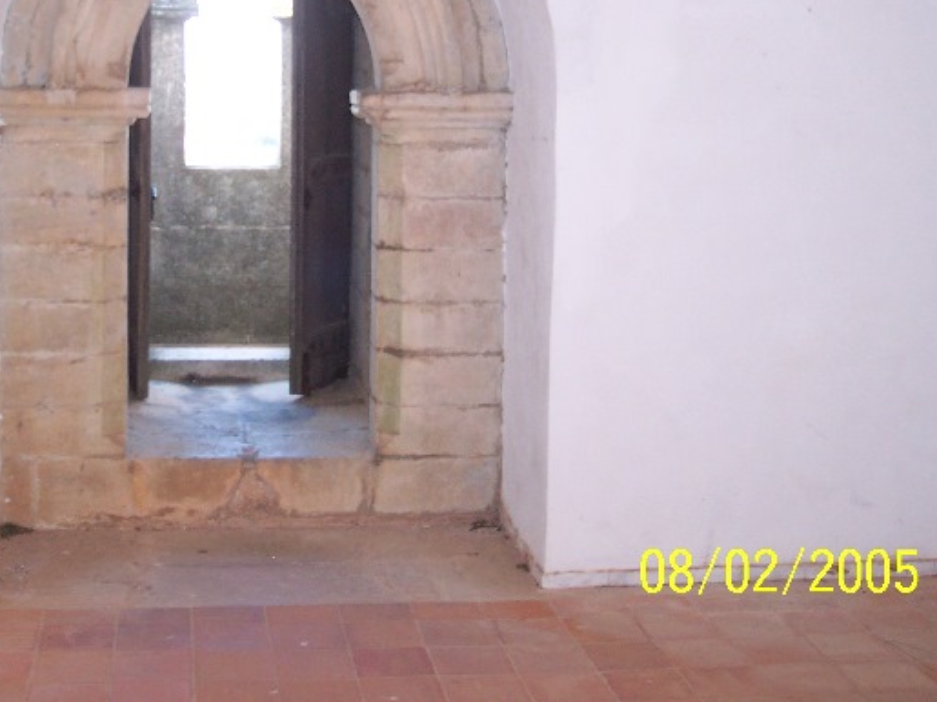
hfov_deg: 32.3
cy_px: 162
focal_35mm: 59
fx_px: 1597
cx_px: 266
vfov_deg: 24.5
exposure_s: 1/30
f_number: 2.8
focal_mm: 8
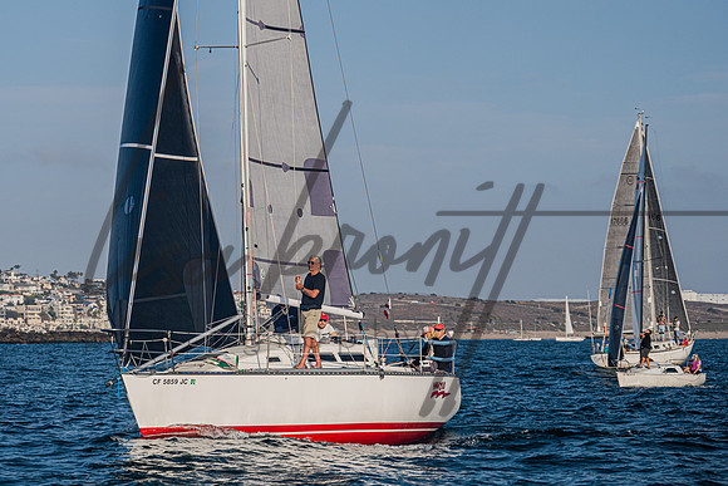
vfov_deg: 9.7
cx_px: 285
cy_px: 163
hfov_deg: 14.5
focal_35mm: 142
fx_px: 2865
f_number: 6.3
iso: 400
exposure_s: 1/1250
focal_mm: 105
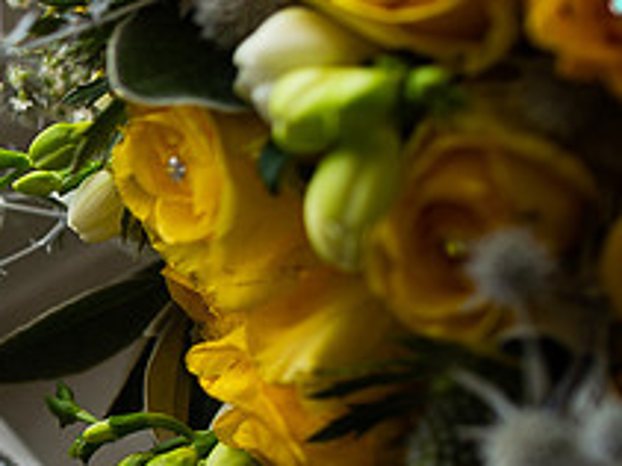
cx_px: -317
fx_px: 2388
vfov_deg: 11.1
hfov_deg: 13.9
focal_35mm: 133
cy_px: 348
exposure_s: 1/160
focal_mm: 35
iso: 100
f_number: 2.5
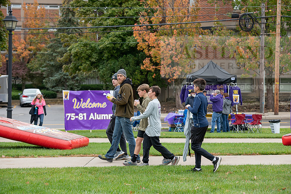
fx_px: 825
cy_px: 97
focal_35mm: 102
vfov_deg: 13.4
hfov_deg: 20.0
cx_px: 146
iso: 400
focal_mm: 102
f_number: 5
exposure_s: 1/320
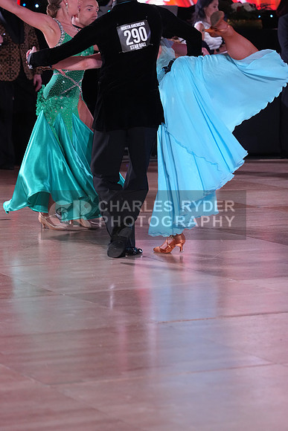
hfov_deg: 10.2
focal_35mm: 135
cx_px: 144
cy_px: 216
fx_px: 1619
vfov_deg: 15.2
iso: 3200
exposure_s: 1/250
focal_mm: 135
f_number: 5
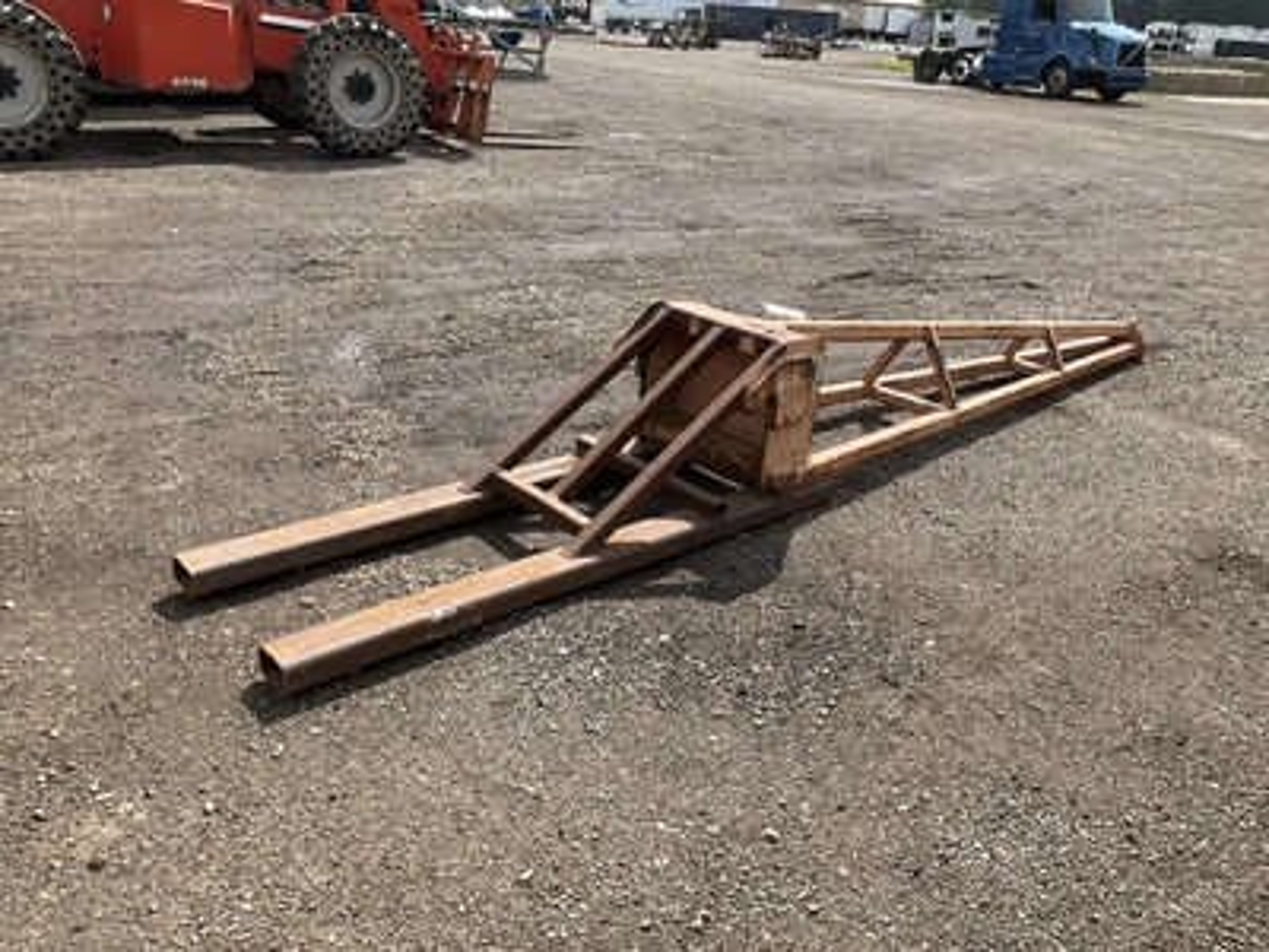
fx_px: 1063
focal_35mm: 29
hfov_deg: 61.7
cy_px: 476
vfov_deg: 48.2
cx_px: 634
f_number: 1.8
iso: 25
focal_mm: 3
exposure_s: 1/1342
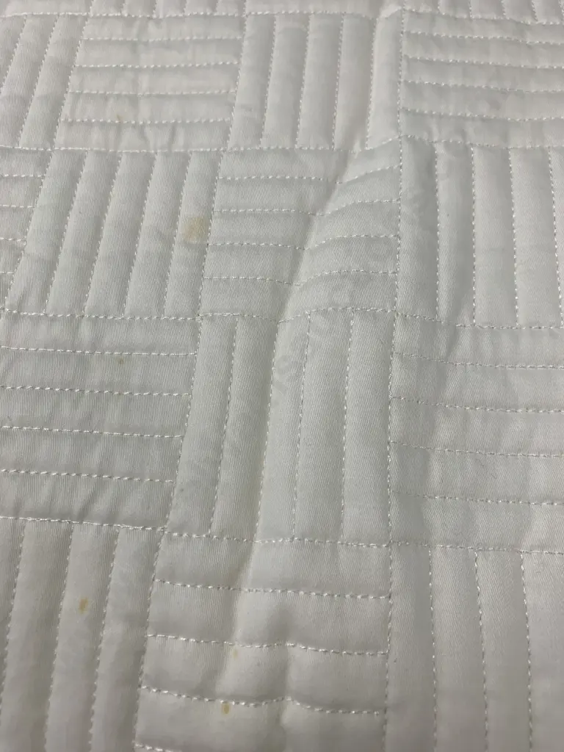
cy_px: 376
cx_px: 282
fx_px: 565
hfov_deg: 53.1
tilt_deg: -60.9
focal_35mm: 26
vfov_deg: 67.3
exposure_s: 1/100
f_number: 1.8
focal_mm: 4.25
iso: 40
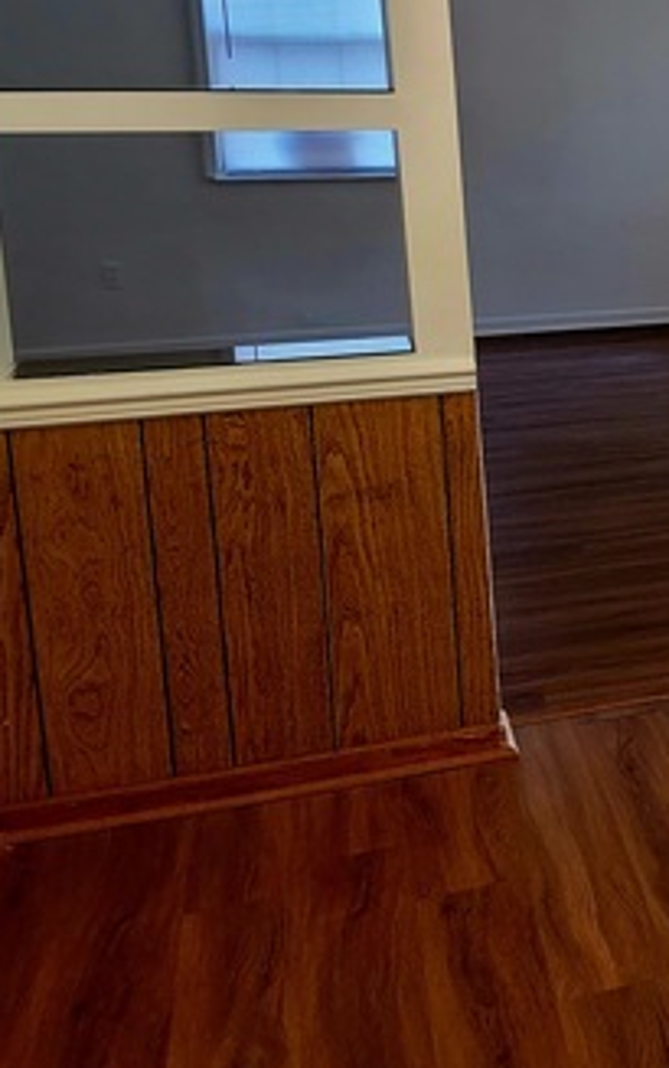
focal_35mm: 54
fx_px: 1572
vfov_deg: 37.0
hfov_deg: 20.1
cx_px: 1056
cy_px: 340
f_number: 1.8
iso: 320
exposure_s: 1/120
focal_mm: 7
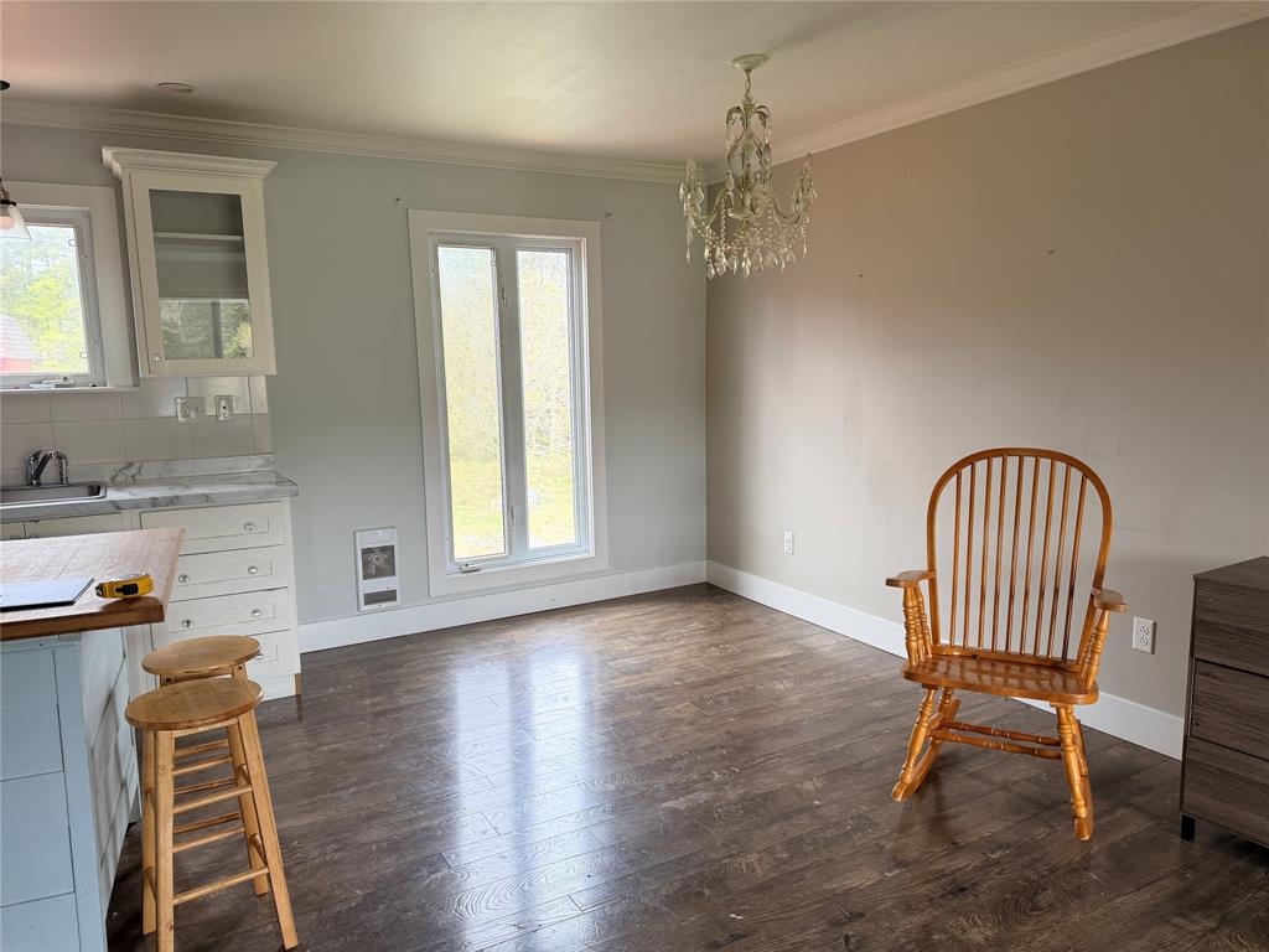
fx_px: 880
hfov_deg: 71.6
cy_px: 476
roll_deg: +1.6
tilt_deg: -7.2
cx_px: 634
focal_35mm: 24
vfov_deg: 56.8
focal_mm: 6.76
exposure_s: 1/195
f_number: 1.78
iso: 125
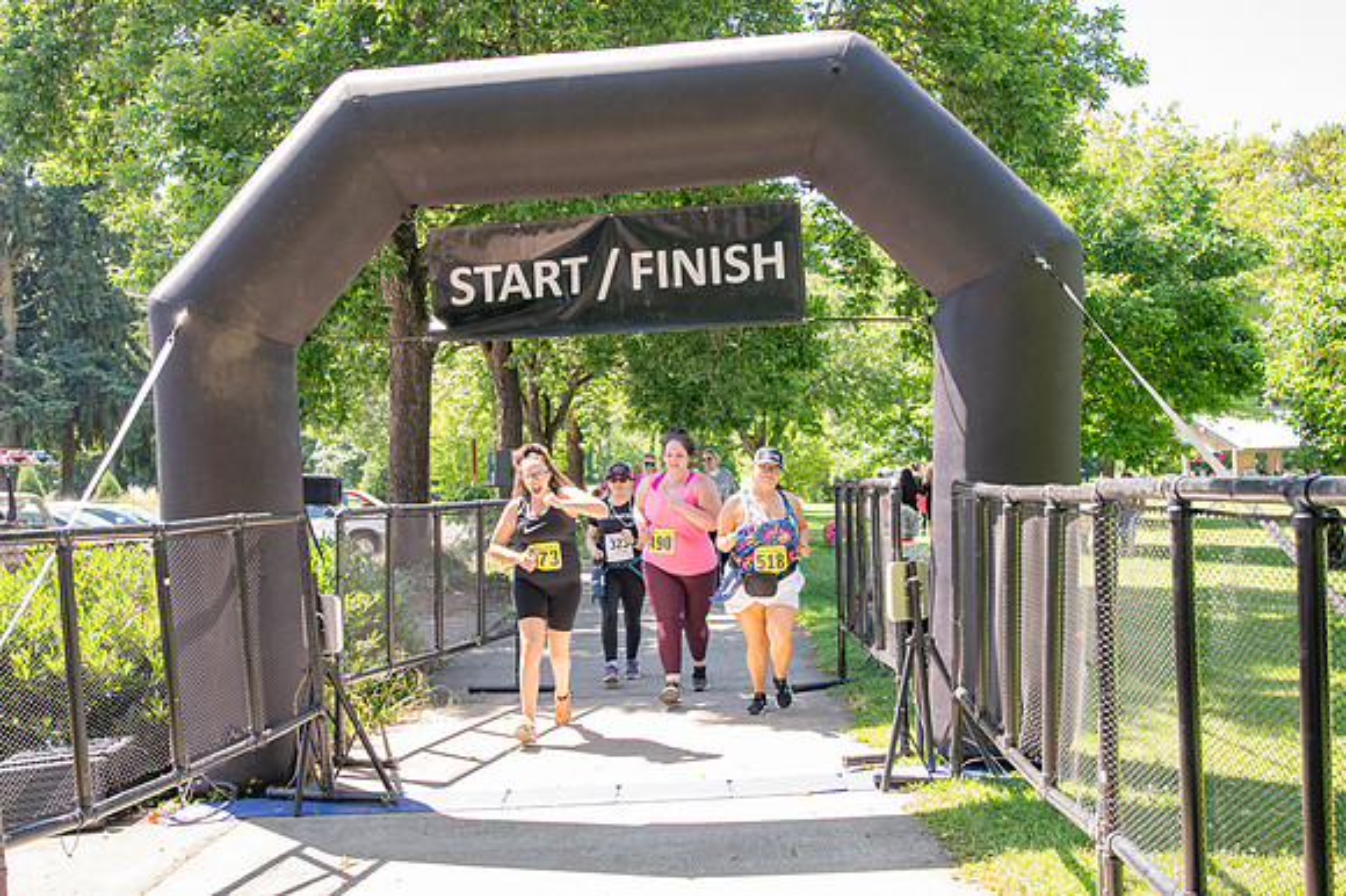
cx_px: 673
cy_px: 448
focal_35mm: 36
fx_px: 1345
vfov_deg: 36.8
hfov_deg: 53.2
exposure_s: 1/400
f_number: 4
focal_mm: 24
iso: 500
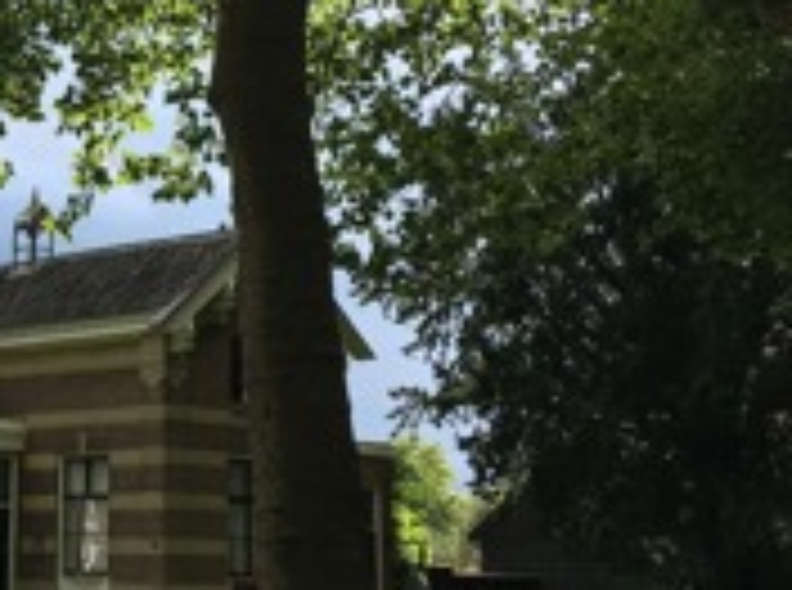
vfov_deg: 18.4
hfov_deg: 24.1
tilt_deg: +15.3
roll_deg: -1.7
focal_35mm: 79
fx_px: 1803
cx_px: 72
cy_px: 99
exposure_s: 1/516
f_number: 2.2
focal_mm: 4.15
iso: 25
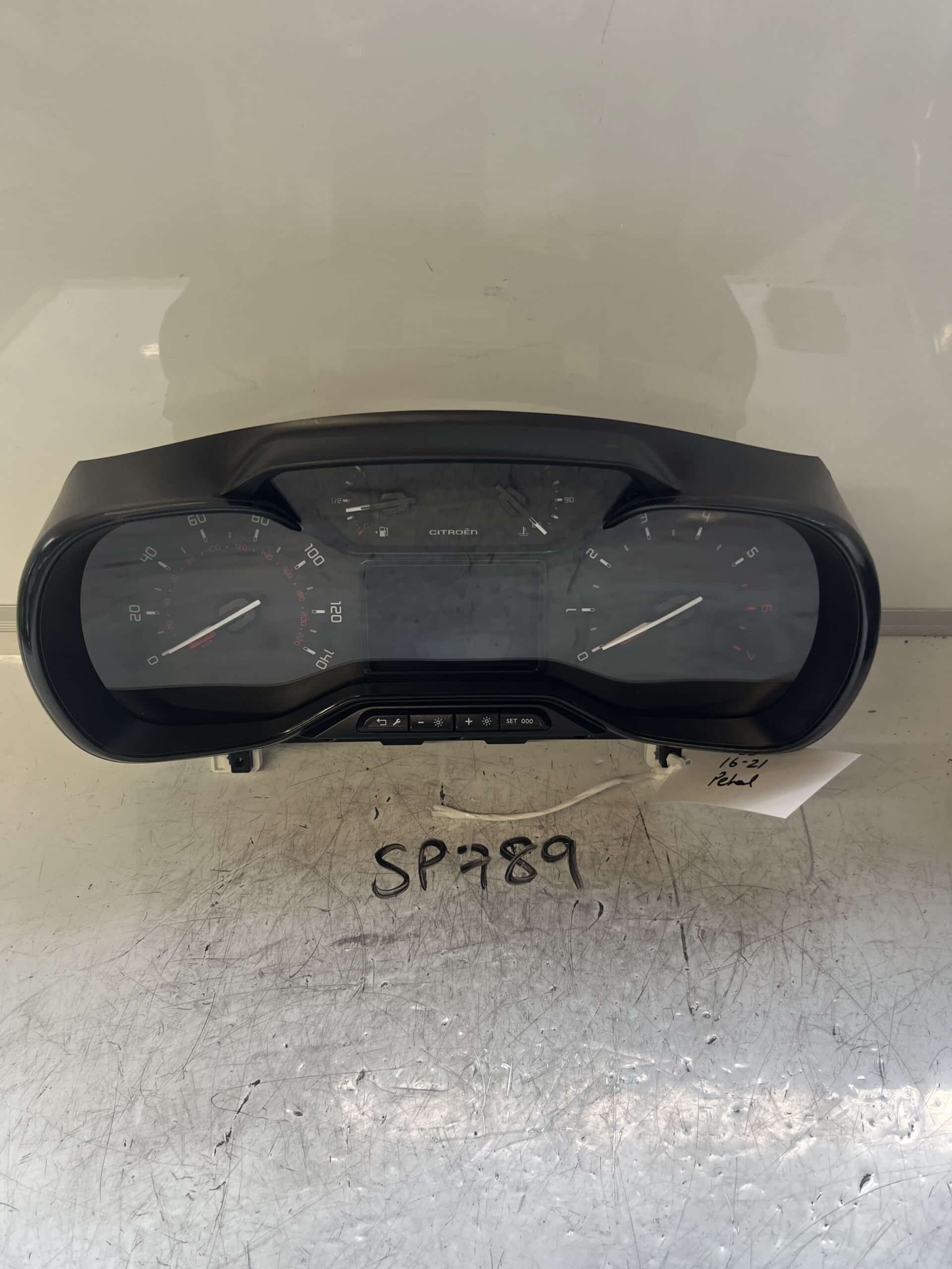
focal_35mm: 26
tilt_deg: -41.4
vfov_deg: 67.3
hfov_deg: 53.1
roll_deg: +0.5
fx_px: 953
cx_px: 476
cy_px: 634
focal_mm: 5.1
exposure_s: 1/121
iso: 100
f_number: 1.6
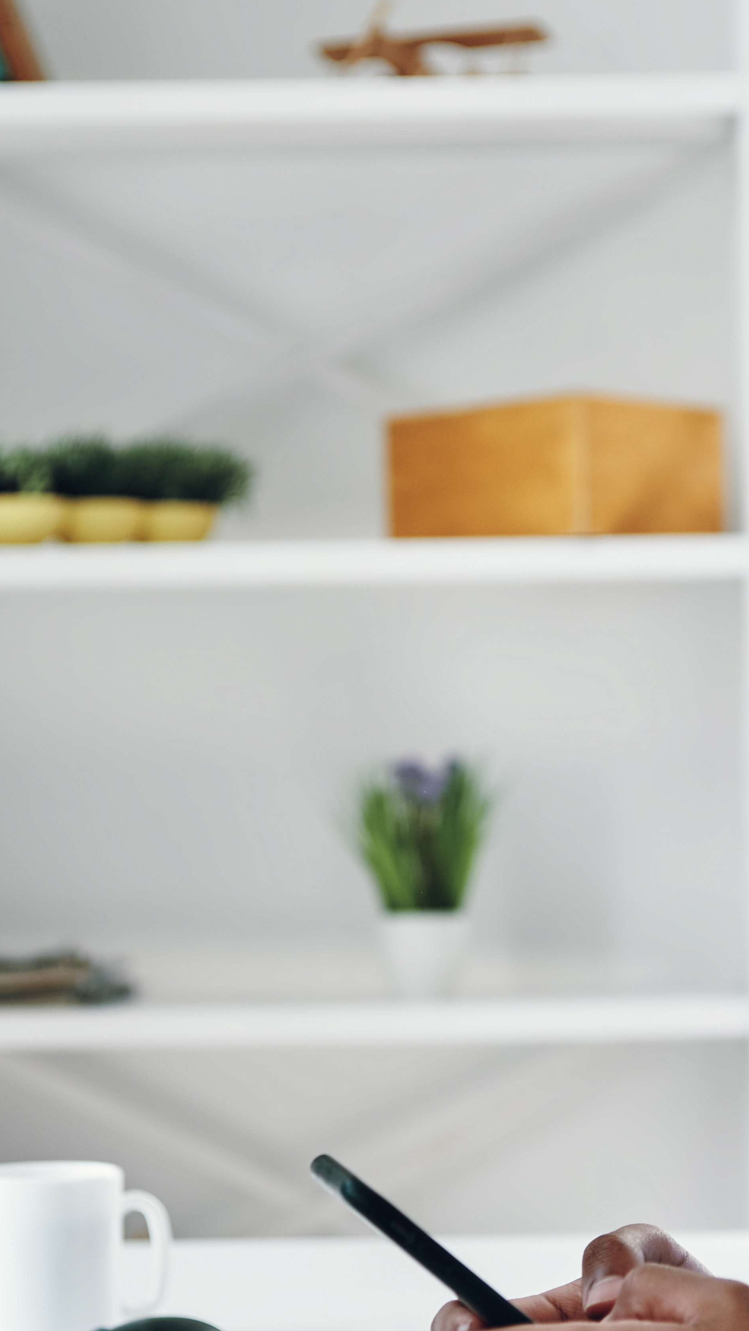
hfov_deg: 10.8
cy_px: 849
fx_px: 3954
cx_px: 612
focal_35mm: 112
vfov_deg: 19.1
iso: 320
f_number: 2.8
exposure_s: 1/100
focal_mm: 45
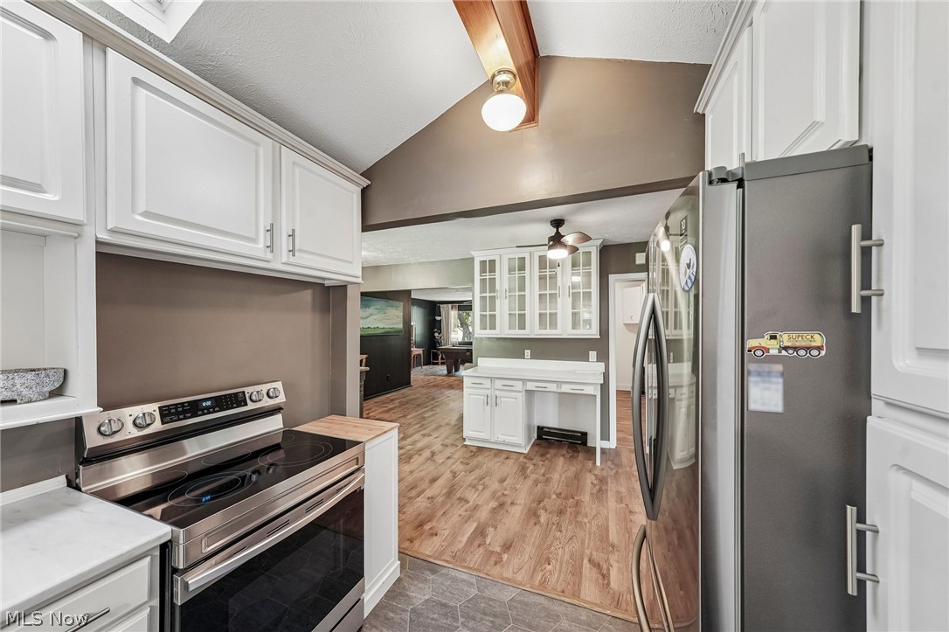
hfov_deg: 112.6
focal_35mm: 12
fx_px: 316
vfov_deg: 89.9
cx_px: 474
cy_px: 316
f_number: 8
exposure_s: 1/6
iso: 400
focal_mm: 12
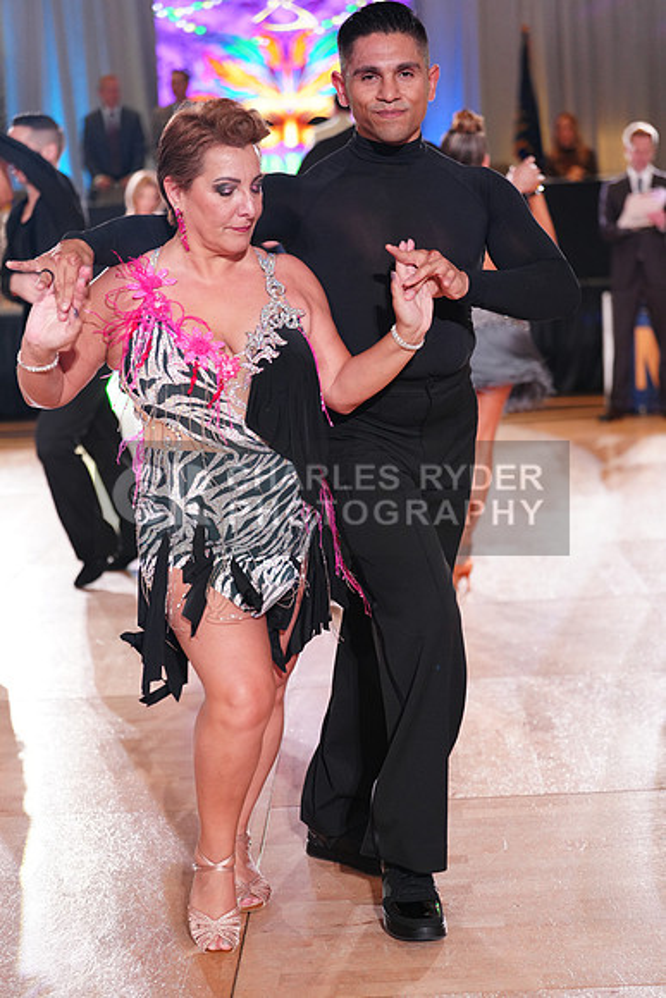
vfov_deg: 28.8
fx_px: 1941
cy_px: 499
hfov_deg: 19.5
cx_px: 333
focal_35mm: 70
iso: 2000
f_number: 2.8
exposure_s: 1/500
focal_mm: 70
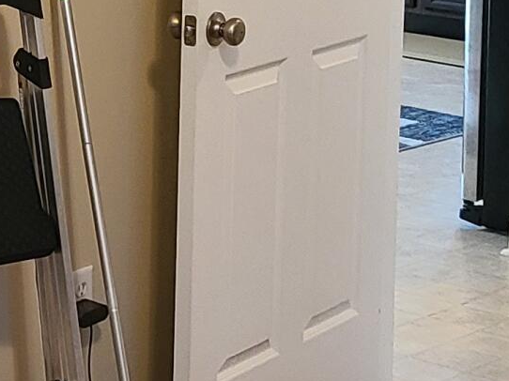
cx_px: -77
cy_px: -75
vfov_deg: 10.1
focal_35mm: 144
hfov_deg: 13.4
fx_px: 2116
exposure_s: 1/40
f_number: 1.8
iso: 200
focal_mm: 5.4
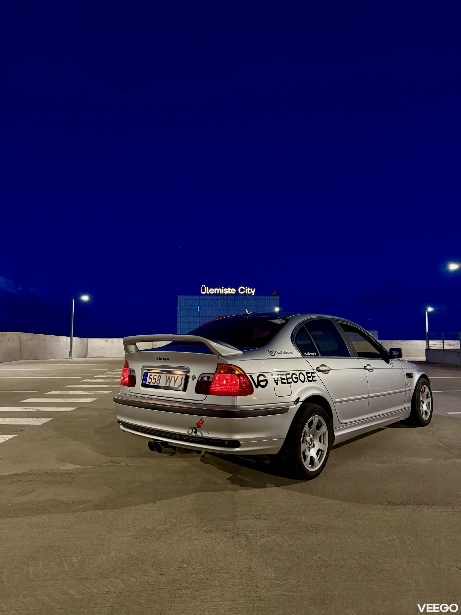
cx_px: 230
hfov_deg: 56.8
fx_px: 426
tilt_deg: +5.4
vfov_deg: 71.6
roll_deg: -0.6
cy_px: 308
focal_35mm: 24
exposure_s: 1/60
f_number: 1.78
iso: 800
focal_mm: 6.76
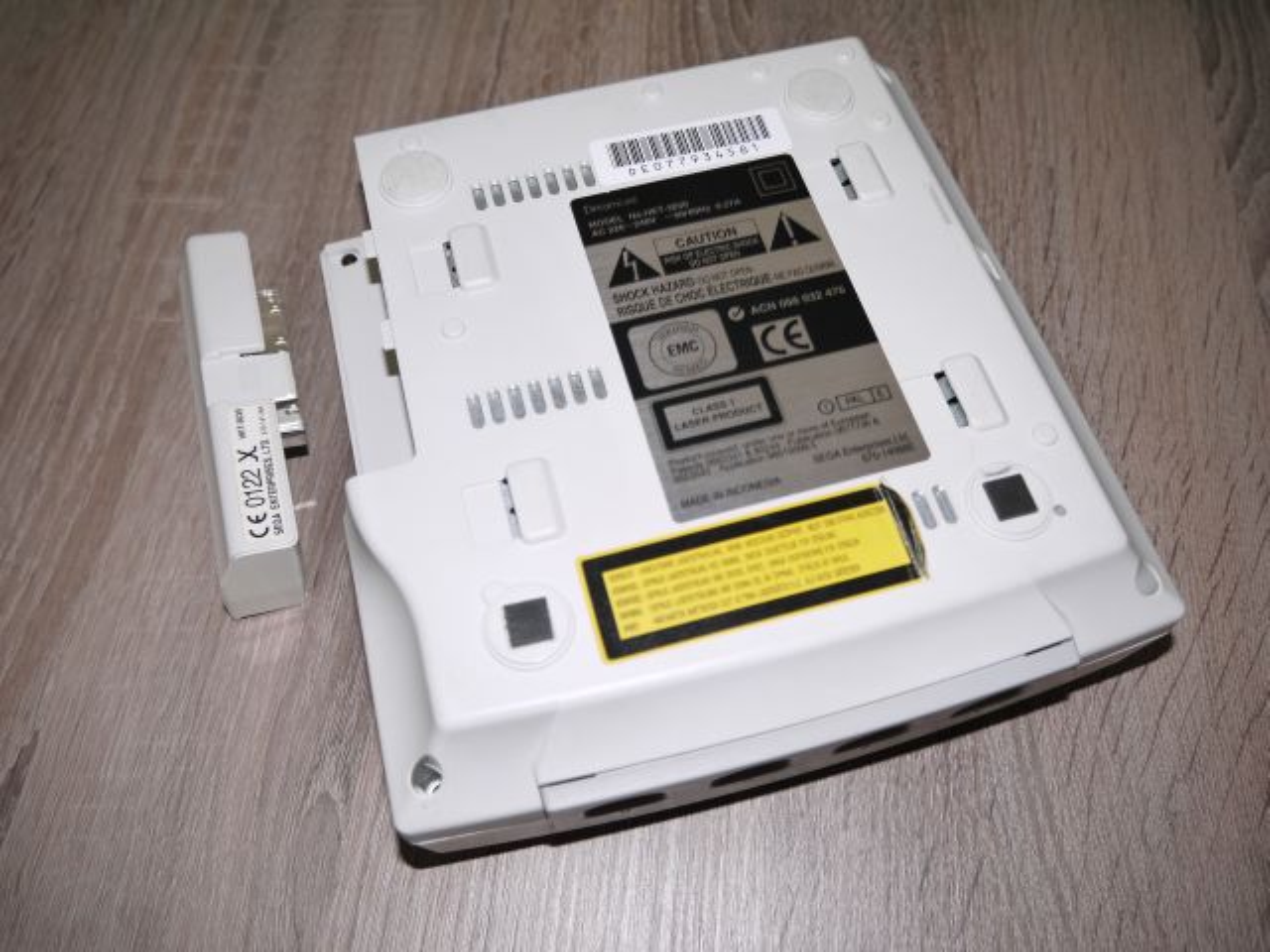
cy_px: 476
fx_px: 1027
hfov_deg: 63.4
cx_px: 635
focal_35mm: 28
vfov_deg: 49.7
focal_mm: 14
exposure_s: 1/8
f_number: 3.5
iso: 160
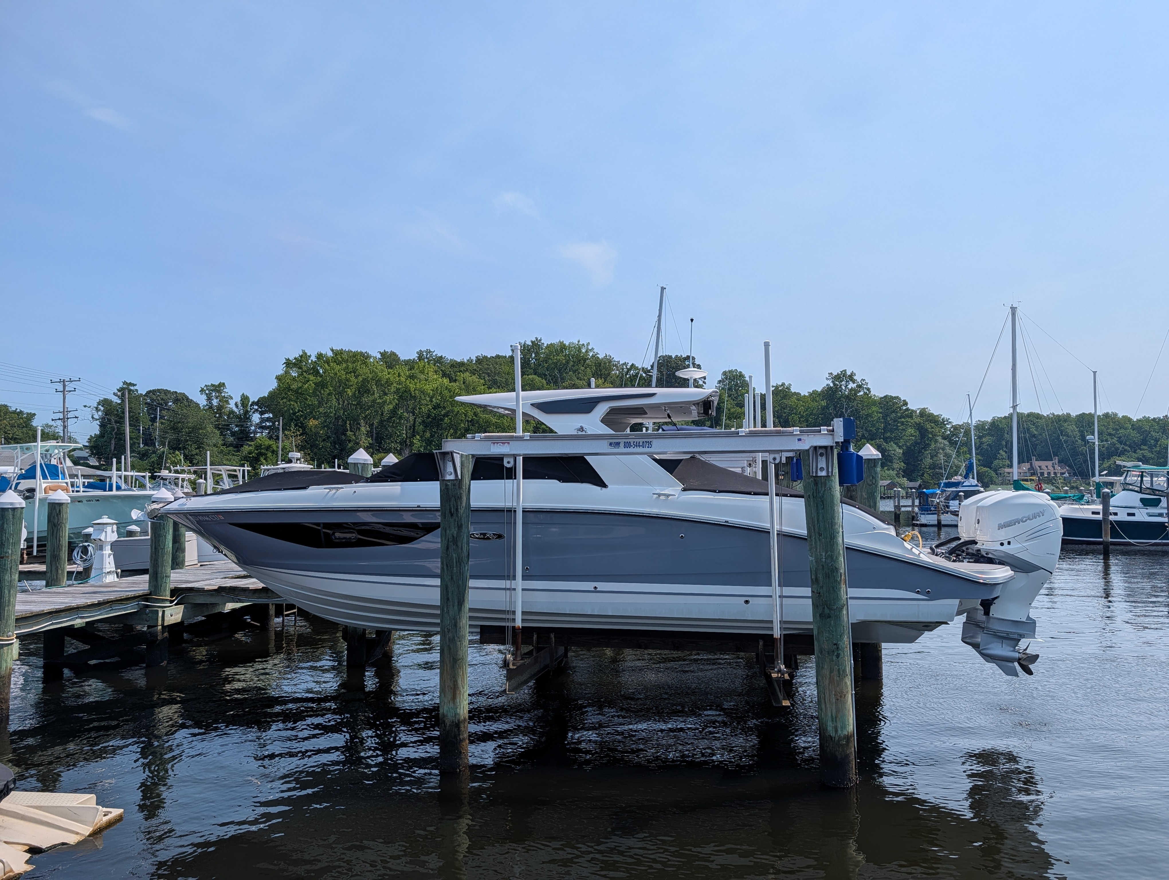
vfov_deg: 56.9
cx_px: 584
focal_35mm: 24
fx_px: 812
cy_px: 440
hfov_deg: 71.5
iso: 24
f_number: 1.68
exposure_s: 1/11236
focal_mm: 6.9
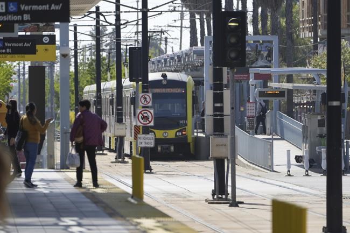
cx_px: 175
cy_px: 116
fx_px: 3888
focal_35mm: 400
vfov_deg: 3.4
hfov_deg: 5.2
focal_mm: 400
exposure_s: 1/500
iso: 250
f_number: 9
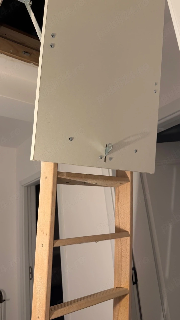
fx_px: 229
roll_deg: +4.7
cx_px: 75
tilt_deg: +16.4
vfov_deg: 69.8
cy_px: 157
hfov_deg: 42.8
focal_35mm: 27
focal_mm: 6.76
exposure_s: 1/50
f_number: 1.78
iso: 125
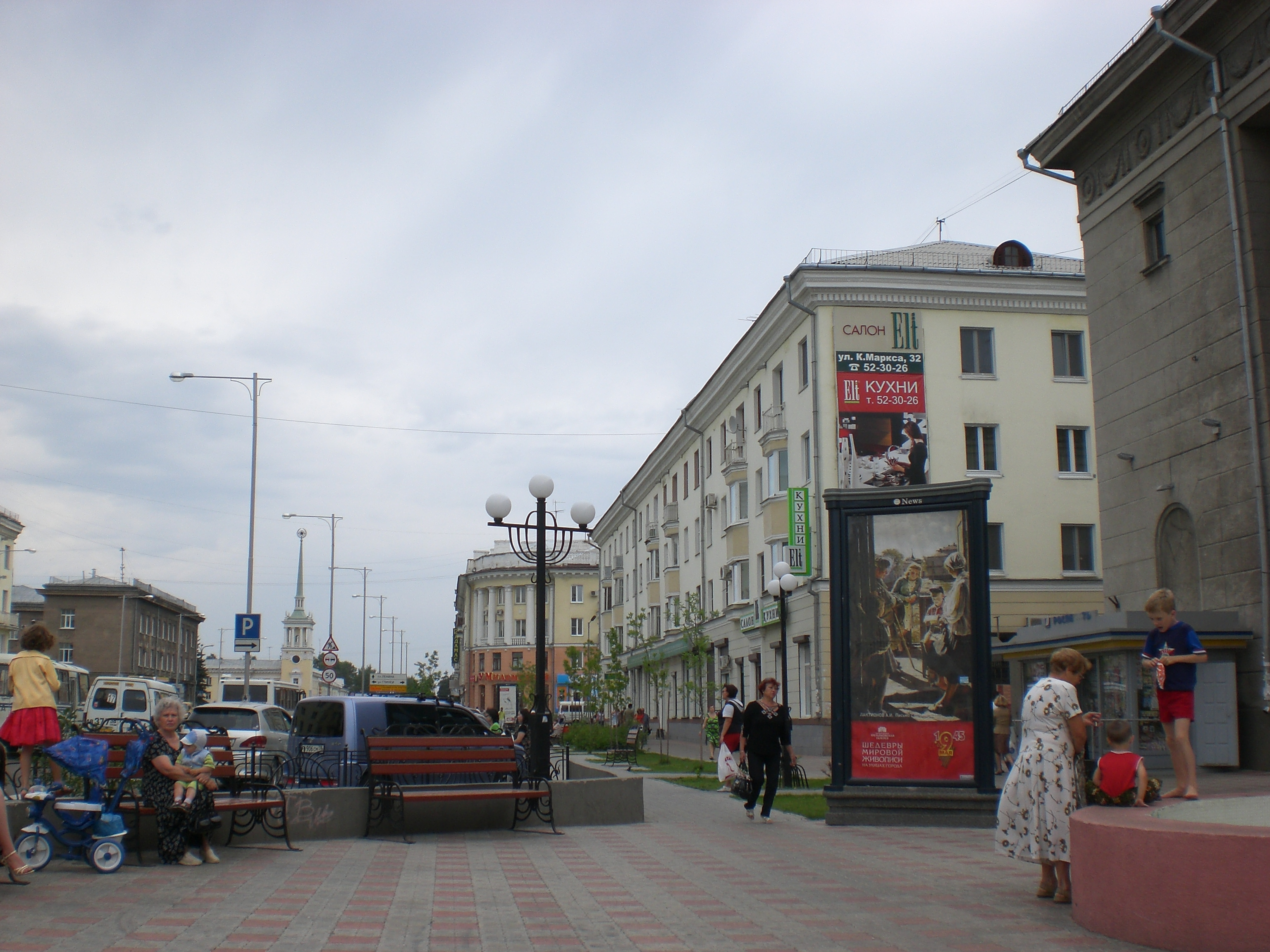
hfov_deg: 49.0
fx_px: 1394
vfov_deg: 37.7
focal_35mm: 38
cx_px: 635
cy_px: 476
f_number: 4.4
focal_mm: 6.3
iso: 50
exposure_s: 1/250
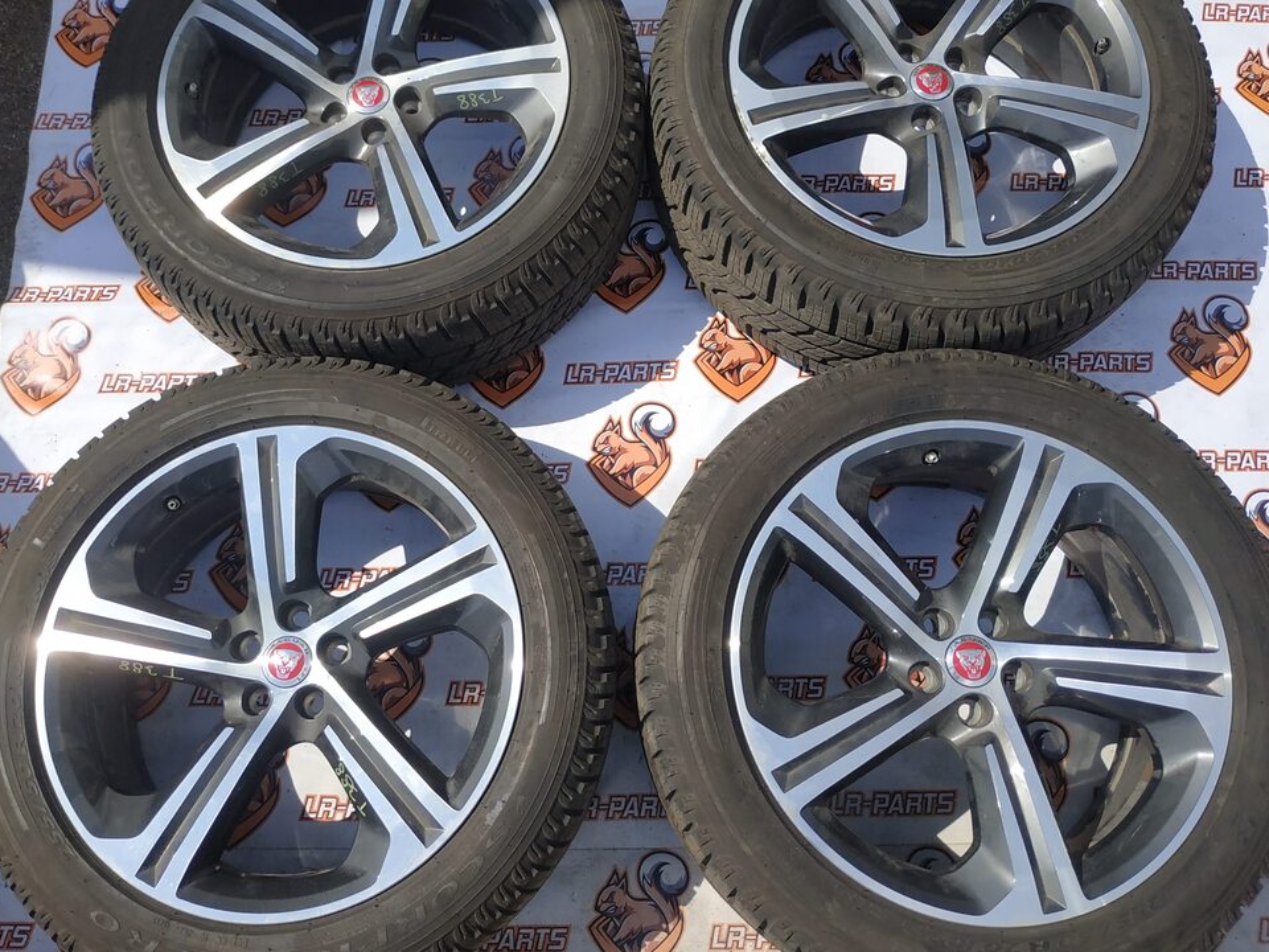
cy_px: 405
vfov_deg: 46.6
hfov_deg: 59.9
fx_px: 1100
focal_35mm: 30
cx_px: 583
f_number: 1.9
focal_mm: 3.94
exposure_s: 1/3937
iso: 200
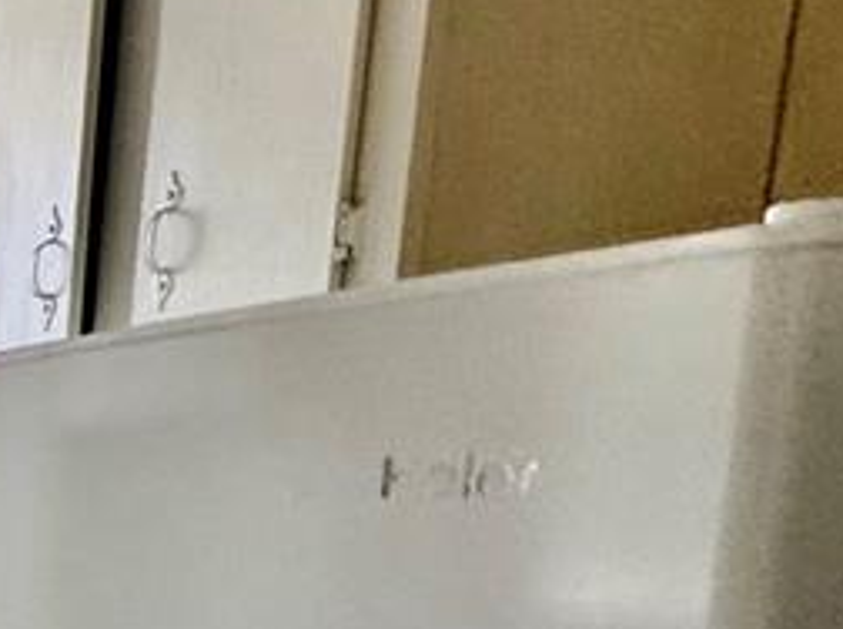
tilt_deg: -2.8
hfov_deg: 19.9
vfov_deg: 24.3
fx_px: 1385
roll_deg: -0.9
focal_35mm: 57
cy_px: 651
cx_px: -796
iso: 200
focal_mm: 2.22
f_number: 2.2
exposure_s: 1/120
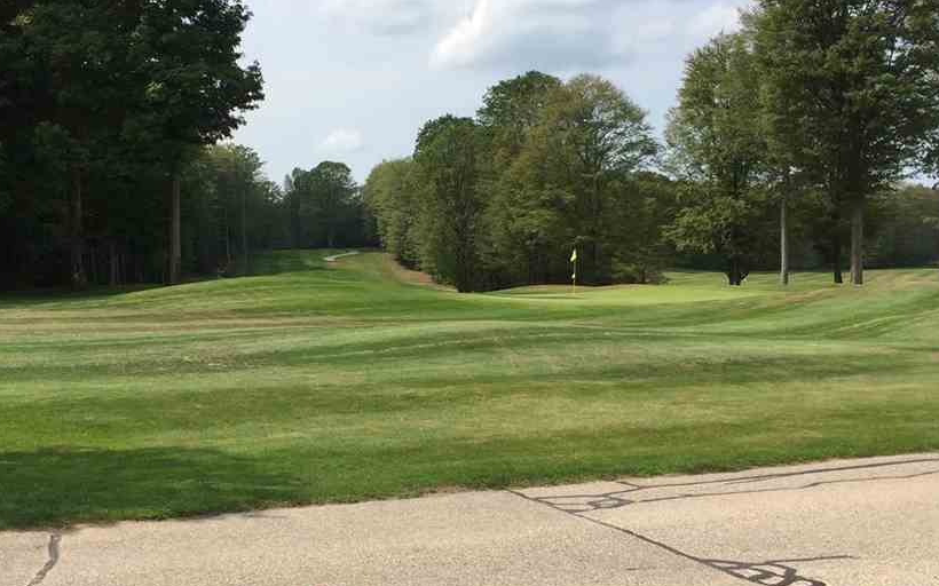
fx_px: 1228
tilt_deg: -2.7
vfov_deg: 26.8
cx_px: 328
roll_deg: +1.4
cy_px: 309
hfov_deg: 41.4
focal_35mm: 48
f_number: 2.2
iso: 32
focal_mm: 4.15
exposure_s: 1/1980
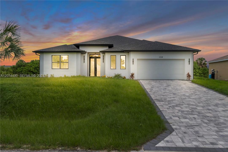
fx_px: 190
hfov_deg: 61.9
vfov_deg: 43.6
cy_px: 76
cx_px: 114
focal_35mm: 30
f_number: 8
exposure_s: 1/250
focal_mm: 20
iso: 100
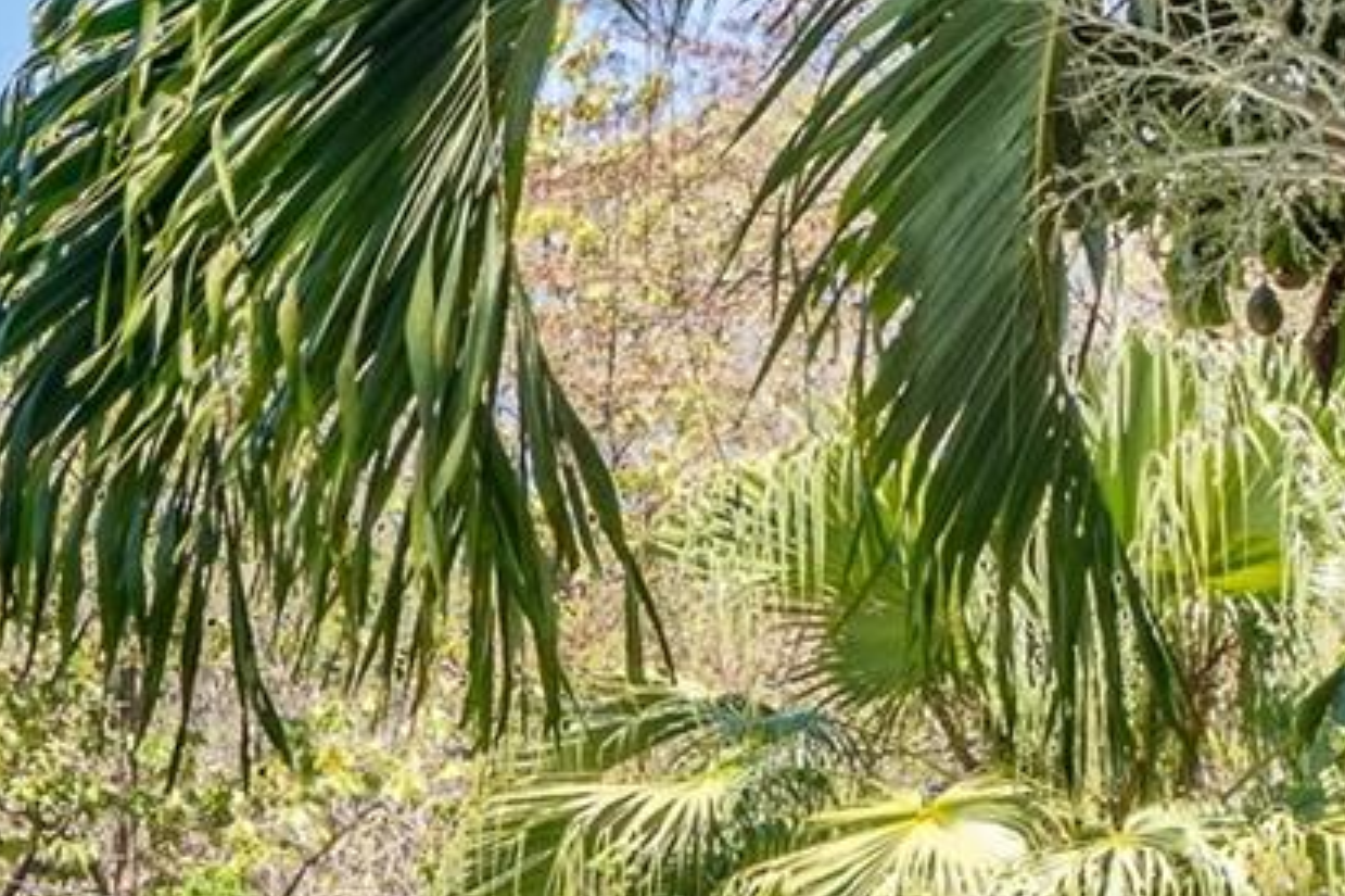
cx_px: -1016
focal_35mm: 119
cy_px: 441
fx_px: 4444
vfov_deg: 11.5
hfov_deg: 15.1
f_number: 11
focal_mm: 16
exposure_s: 1/800
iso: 100
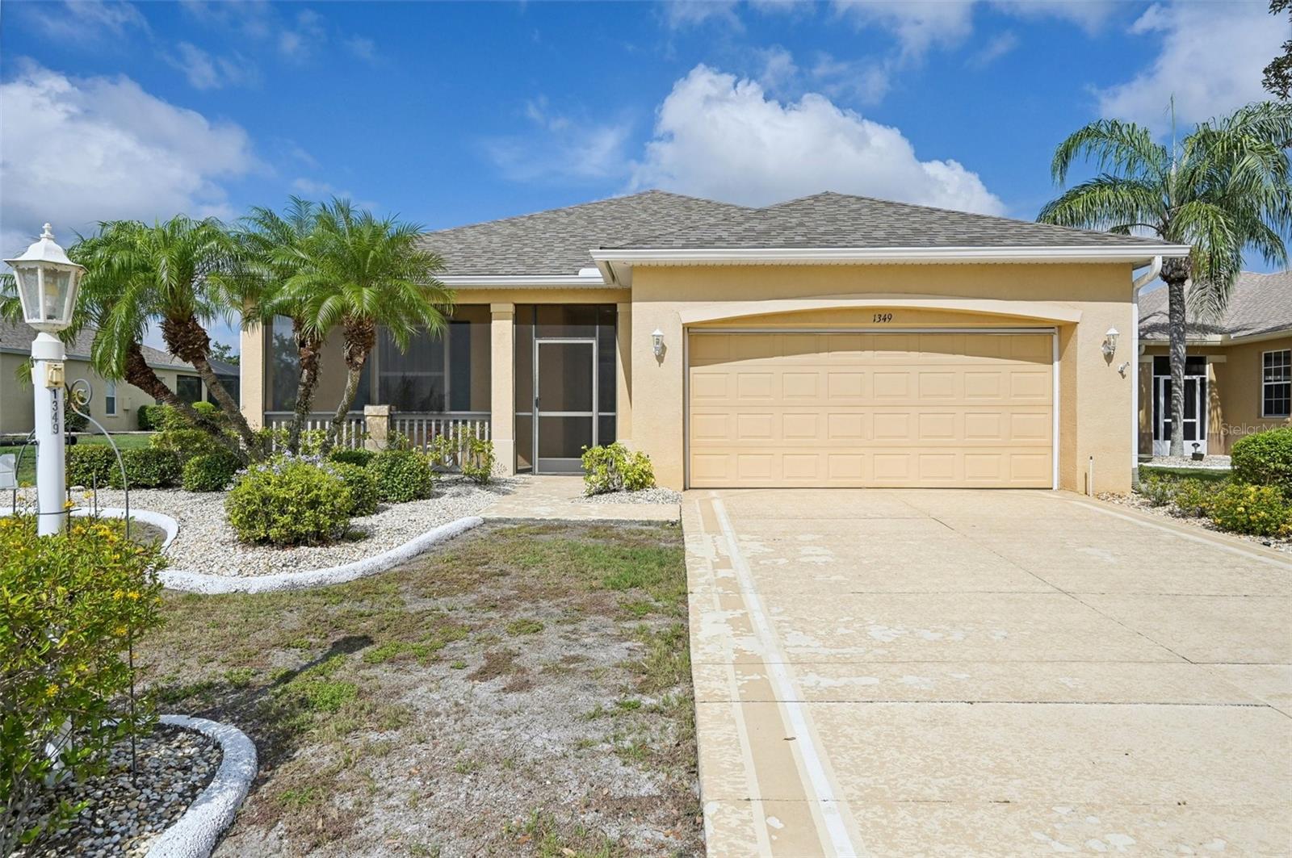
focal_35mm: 20
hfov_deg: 84.0
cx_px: 646
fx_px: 717
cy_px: 429
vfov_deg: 61.8
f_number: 8
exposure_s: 1/2500
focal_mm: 20
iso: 400
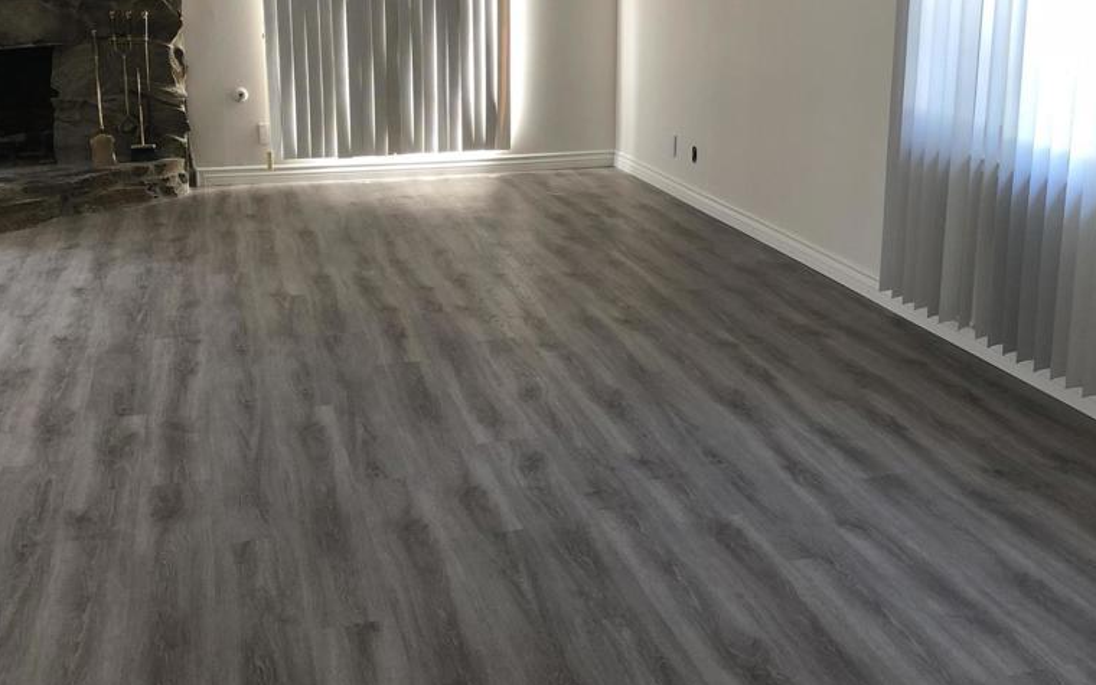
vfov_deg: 31.6
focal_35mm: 40
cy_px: 195
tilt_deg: -11.8
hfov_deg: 49.3
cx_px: 547
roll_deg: -0.7
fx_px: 1195
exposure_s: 1/30
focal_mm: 4
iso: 25
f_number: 1.8
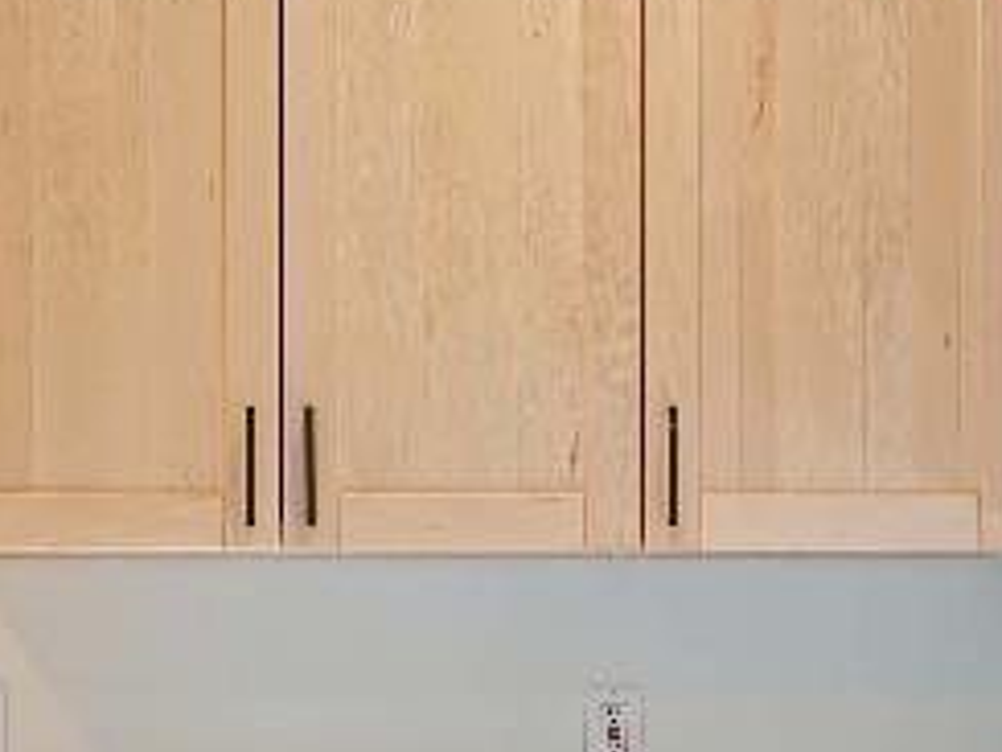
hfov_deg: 14.8
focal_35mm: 133
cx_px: 246
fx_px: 3849
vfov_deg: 11.1
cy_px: 612
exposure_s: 1/60
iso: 100
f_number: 3.5
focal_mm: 15
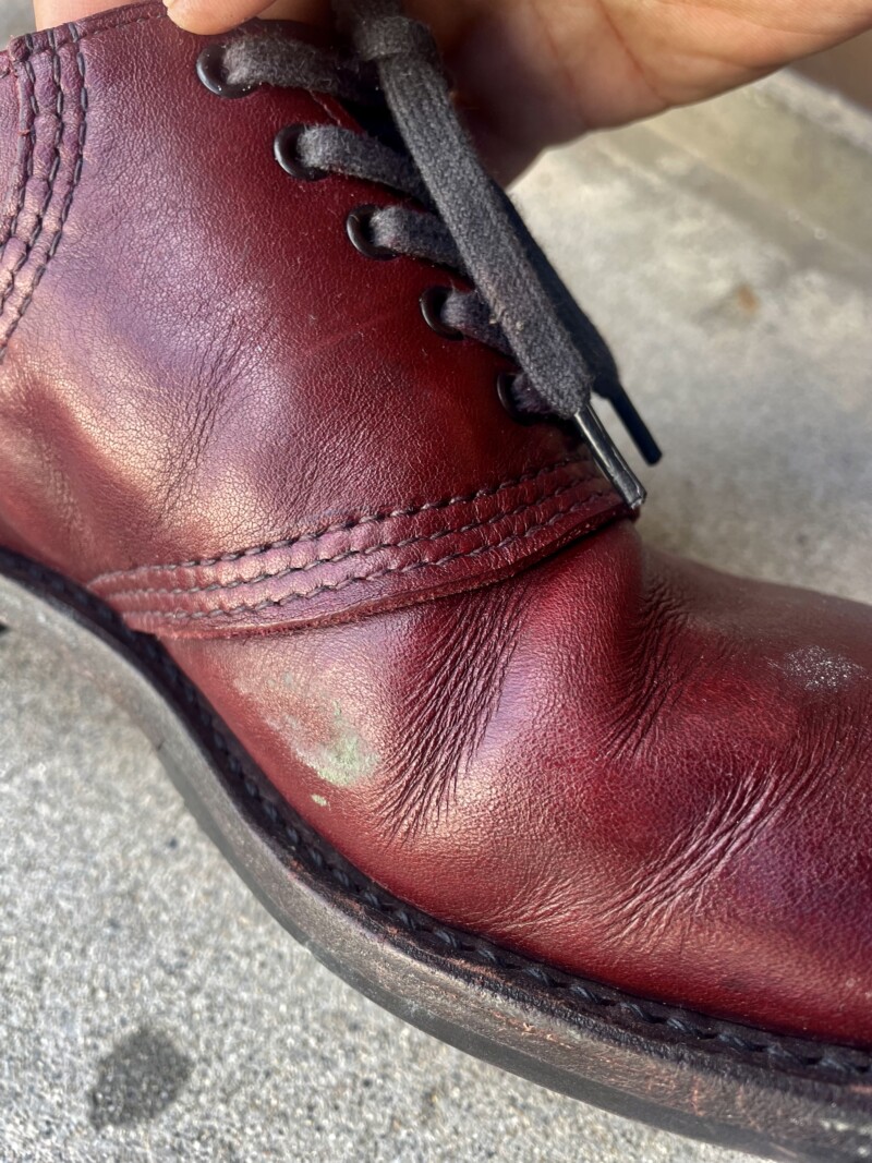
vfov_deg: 67.3
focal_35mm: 26
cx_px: 436
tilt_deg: -51.8
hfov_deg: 53.1
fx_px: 873
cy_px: 582
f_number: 1.6
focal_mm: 4.2
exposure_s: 1/122
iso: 32
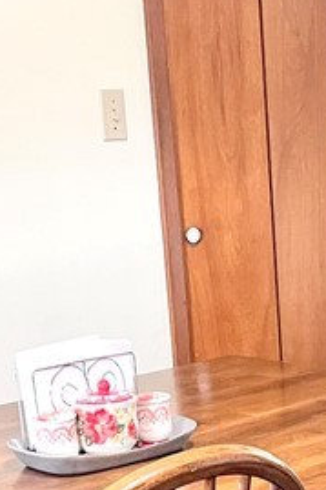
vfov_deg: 19.4
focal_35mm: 103
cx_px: 368
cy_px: 472
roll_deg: +2.0
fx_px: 1401
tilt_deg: -15.5
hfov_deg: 13.0
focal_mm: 5.1
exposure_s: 1/60
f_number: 1.6
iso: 250
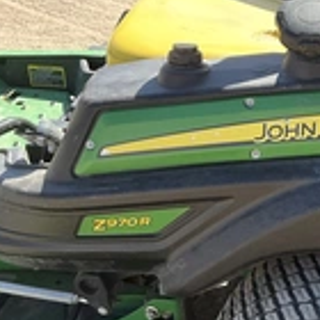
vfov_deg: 23.7
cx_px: 350
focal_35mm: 73
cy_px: 146
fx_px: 763
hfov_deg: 22.4
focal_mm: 3
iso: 25
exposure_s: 1/657
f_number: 1.8
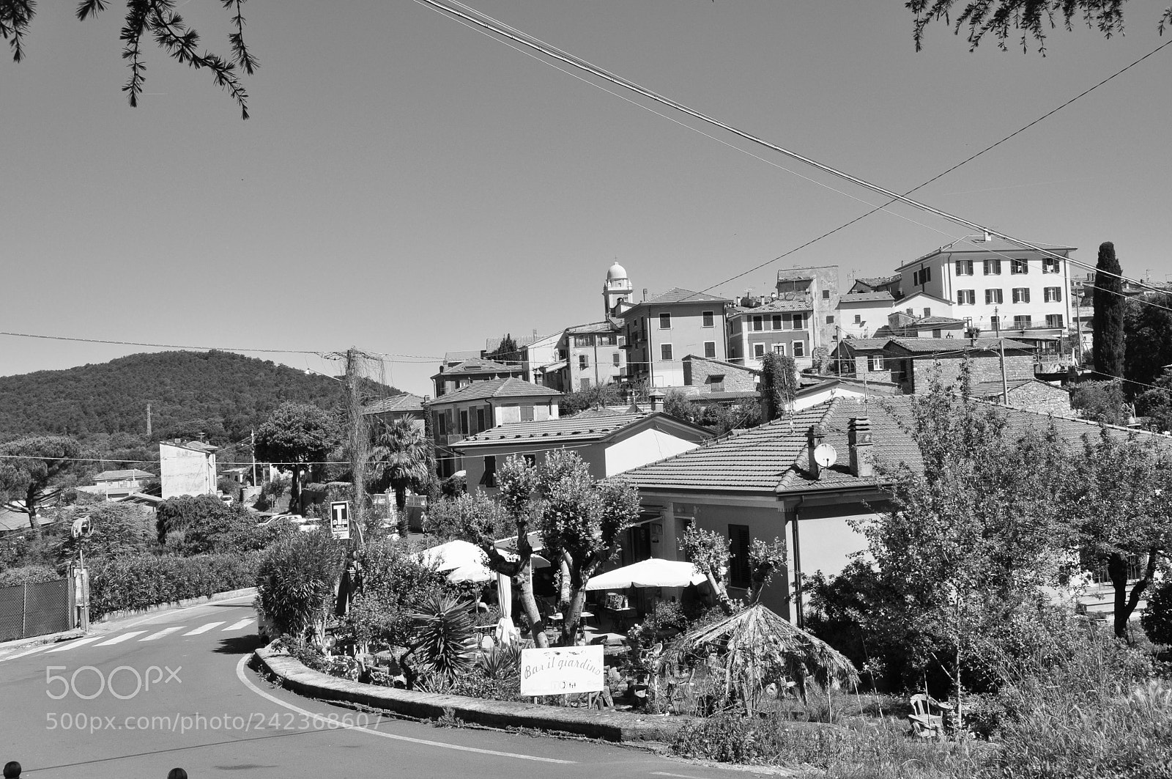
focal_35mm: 39
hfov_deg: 49.6
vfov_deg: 34.1
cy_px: 390
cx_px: 586
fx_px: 1268
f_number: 13
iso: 400
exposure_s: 1/640
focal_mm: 26
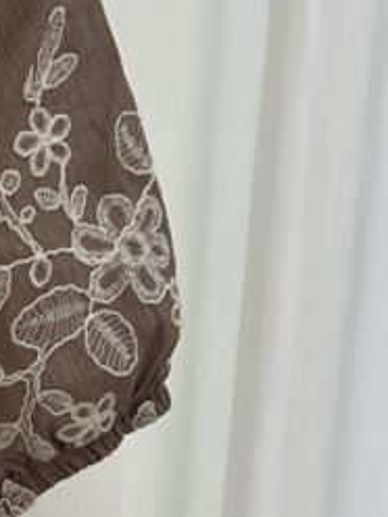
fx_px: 2511
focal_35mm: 168
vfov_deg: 11.8
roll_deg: +0.0
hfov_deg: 7.9
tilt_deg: -9.7
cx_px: -663
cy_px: 248
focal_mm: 5.7
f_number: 1.5
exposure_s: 1/100
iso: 100
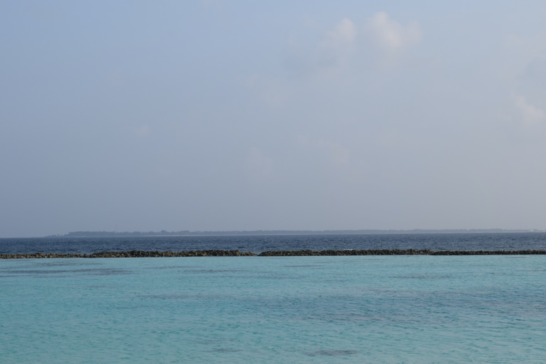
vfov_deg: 16.6
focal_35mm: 82
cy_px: 182
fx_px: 1251
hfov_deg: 24.6
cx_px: 273
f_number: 10
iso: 200
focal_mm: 55
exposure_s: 1/400
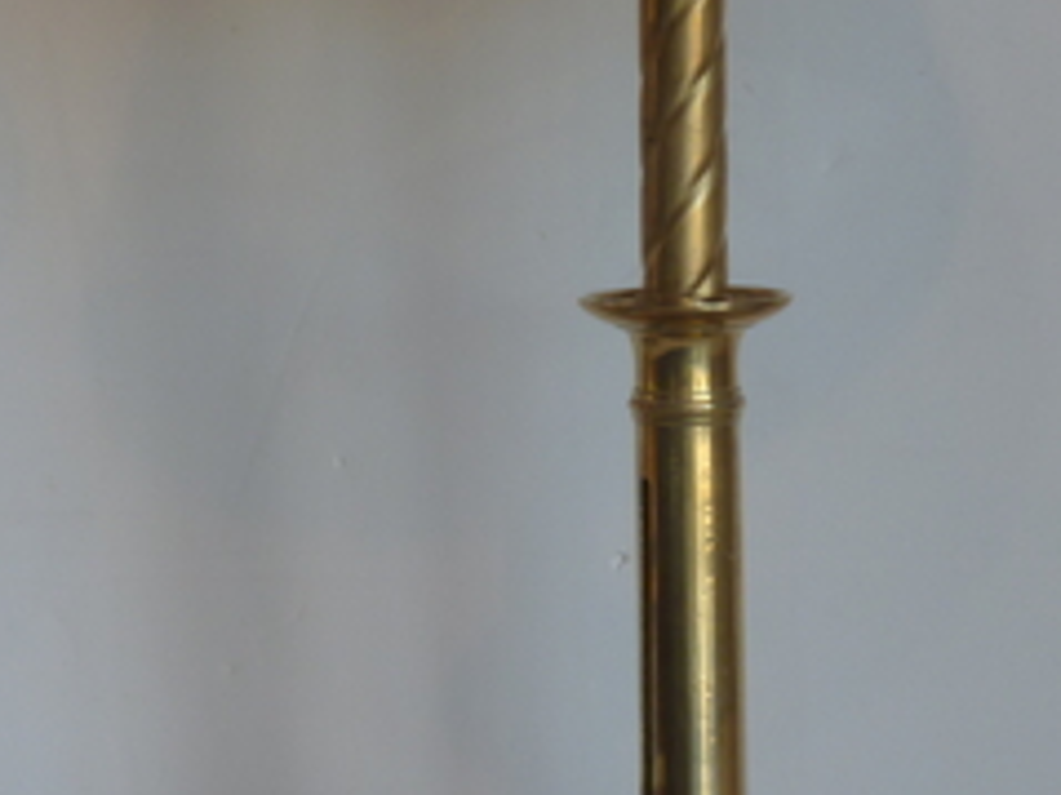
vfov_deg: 6.2
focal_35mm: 241
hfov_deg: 8.2
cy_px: 320
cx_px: 329
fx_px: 7383
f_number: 4.3
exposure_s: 1/20
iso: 80
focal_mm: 15.8
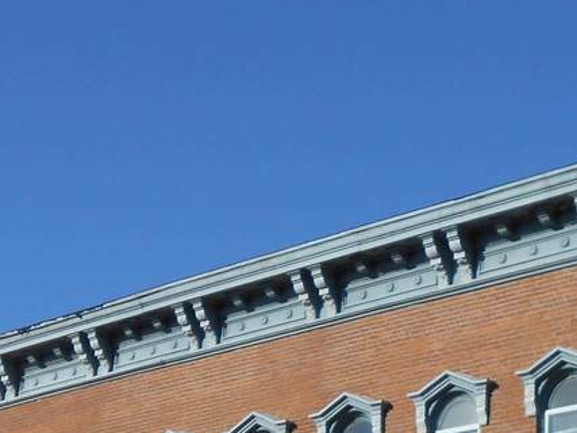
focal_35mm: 111
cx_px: 422
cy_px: 640
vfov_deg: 12.7
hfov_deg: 17.6
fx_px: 1850
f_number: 3.9
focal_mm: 6.7
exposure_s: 1/1250
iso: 80
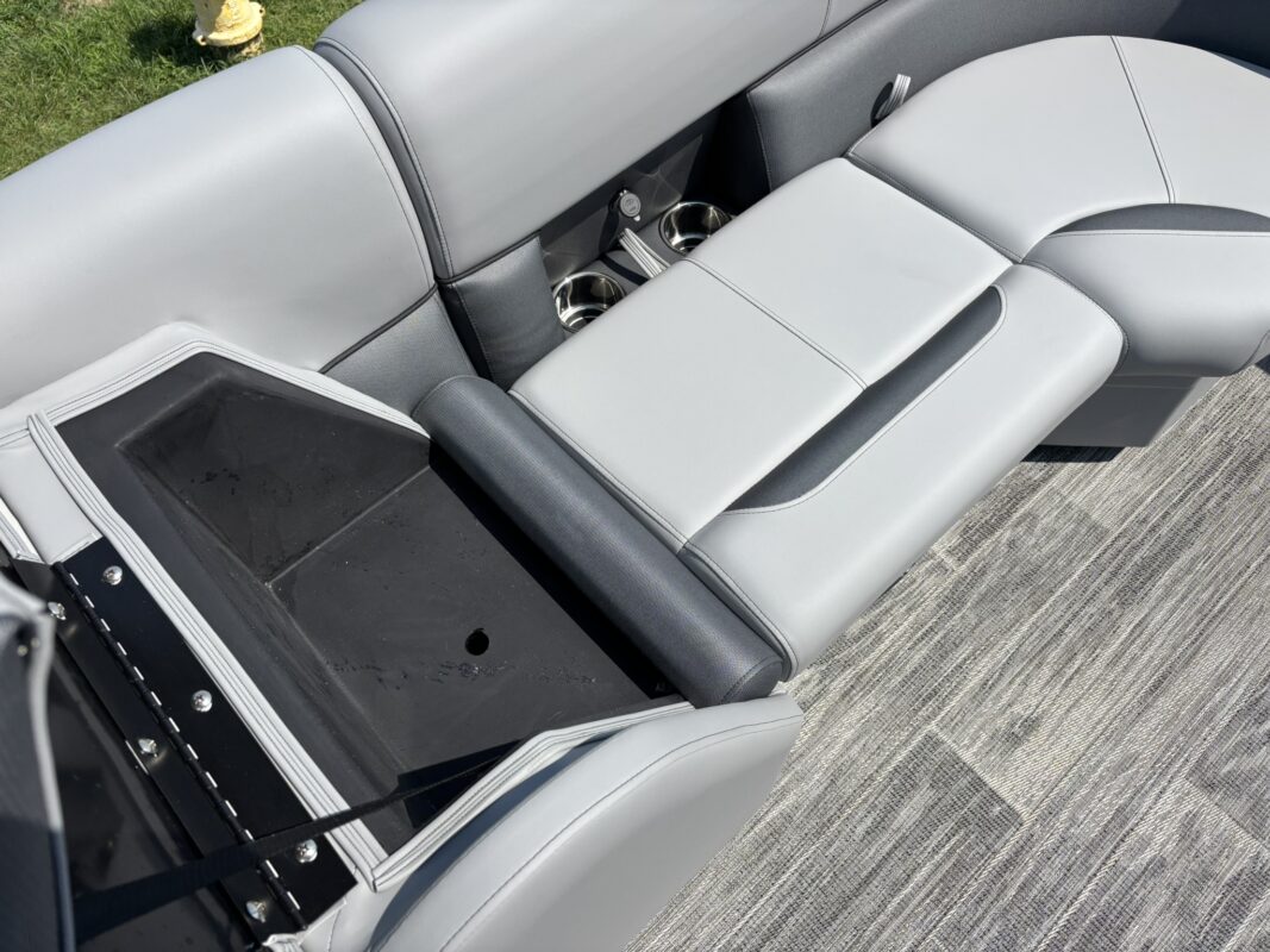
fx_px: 954
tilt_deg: -61.3
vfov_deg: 53.1
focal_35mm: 26
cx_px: 635
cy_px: 476
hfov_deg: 67.3
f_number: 1.6
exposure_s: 1/3937
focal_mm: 5.96
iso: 50
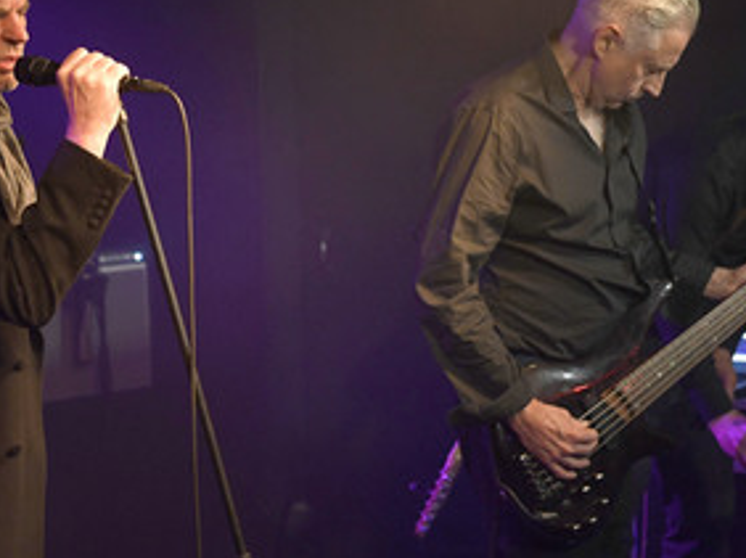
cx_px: 377
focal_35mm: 80
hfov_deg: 24.4
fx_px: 1723
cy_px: 214
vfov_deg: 18.4
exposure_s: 1/60
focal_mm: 52
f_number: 2.8
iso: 2500
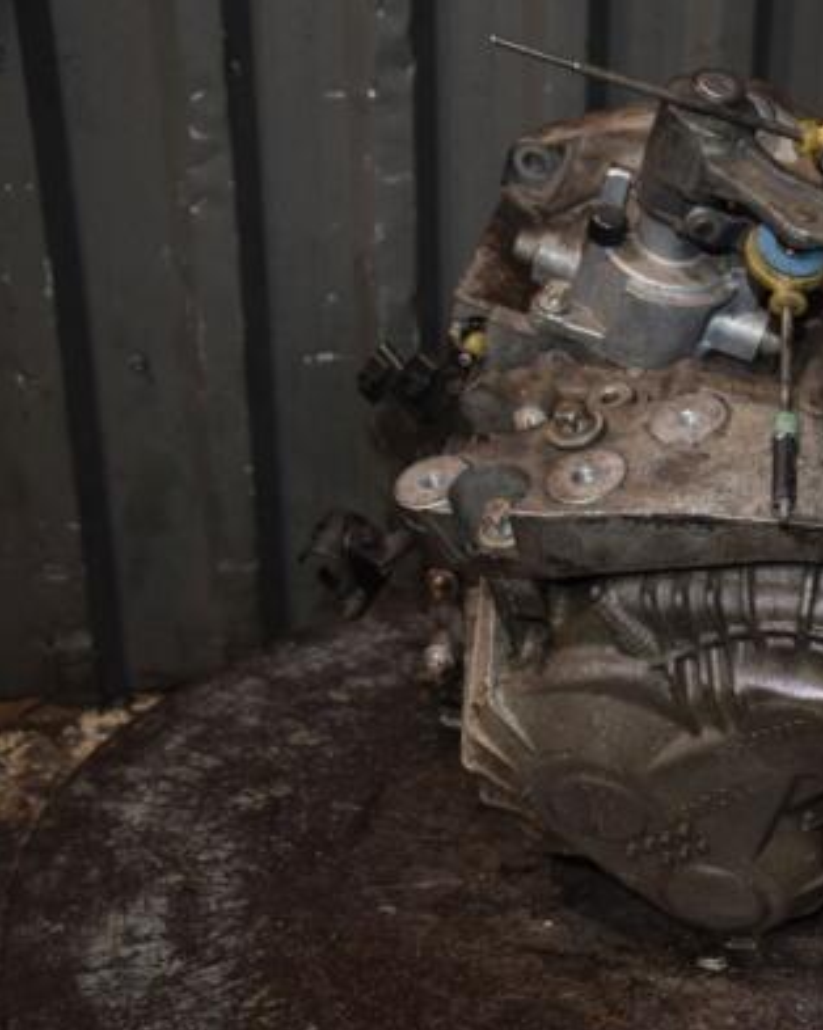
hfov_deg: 27.0
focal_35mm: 54
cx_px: 784
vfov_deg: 34.9
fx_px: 1637
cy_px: 516
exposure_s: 1/100
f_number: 4
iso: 800
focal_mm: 25
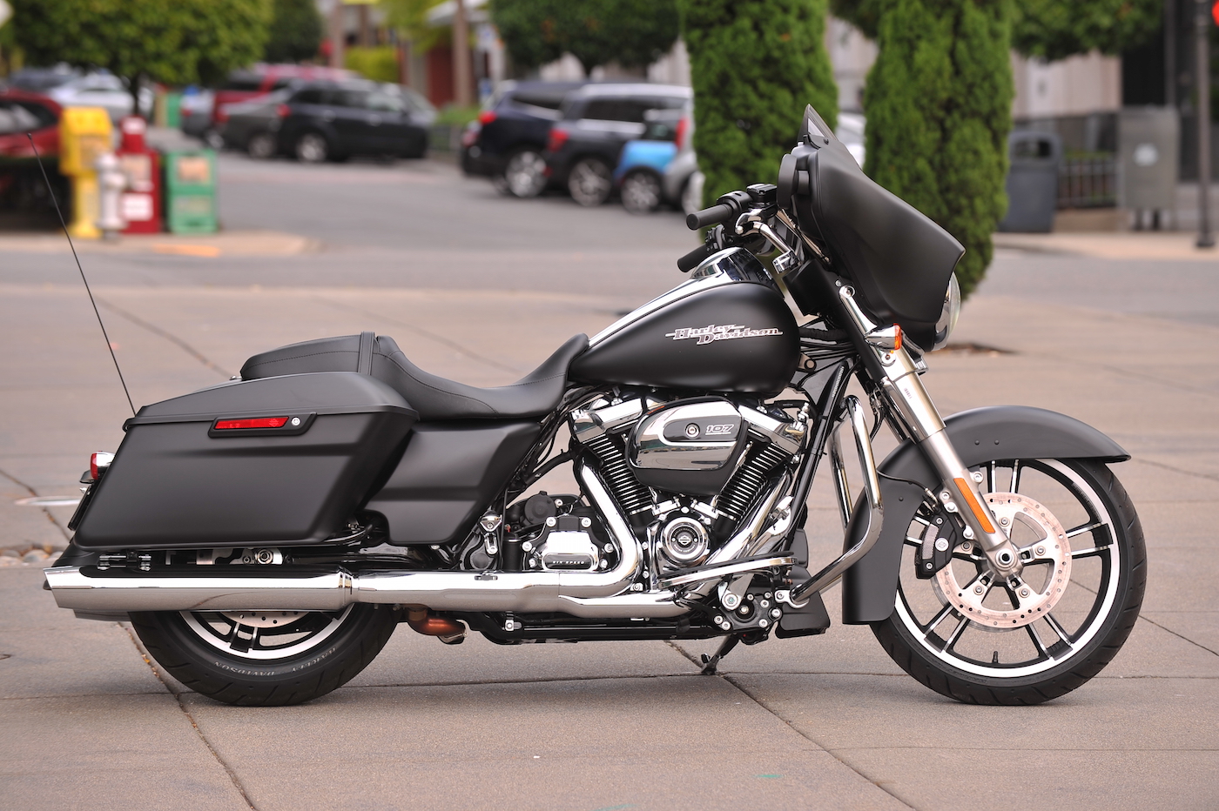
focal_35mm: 170
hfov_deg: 12.1
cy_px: 406
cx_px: 610
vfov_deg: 8.1
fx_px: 5753
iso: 100
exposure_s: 1/160
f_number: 4.5
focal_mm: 170
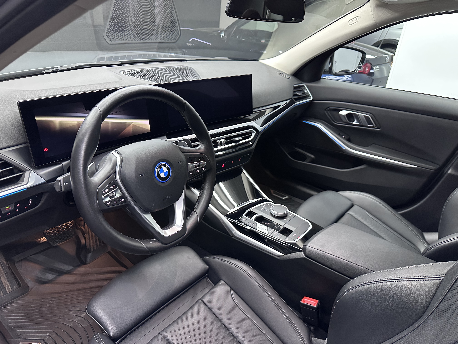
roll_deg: -5.4
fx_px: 318
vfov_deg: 56.8
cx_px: 229
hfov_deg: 71.6
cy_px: 172
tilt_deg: -27.2
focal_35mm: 24
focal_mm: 6.86
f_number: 1.78
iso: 500
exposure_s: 1/50
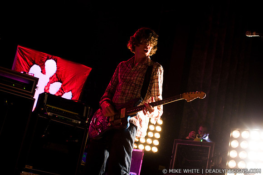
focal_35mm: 45
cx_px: 132
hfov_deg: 43.7
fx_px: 328
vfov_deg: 29.8
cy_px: 88
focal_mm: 30
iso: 800
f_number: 2.5
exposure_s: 1/125
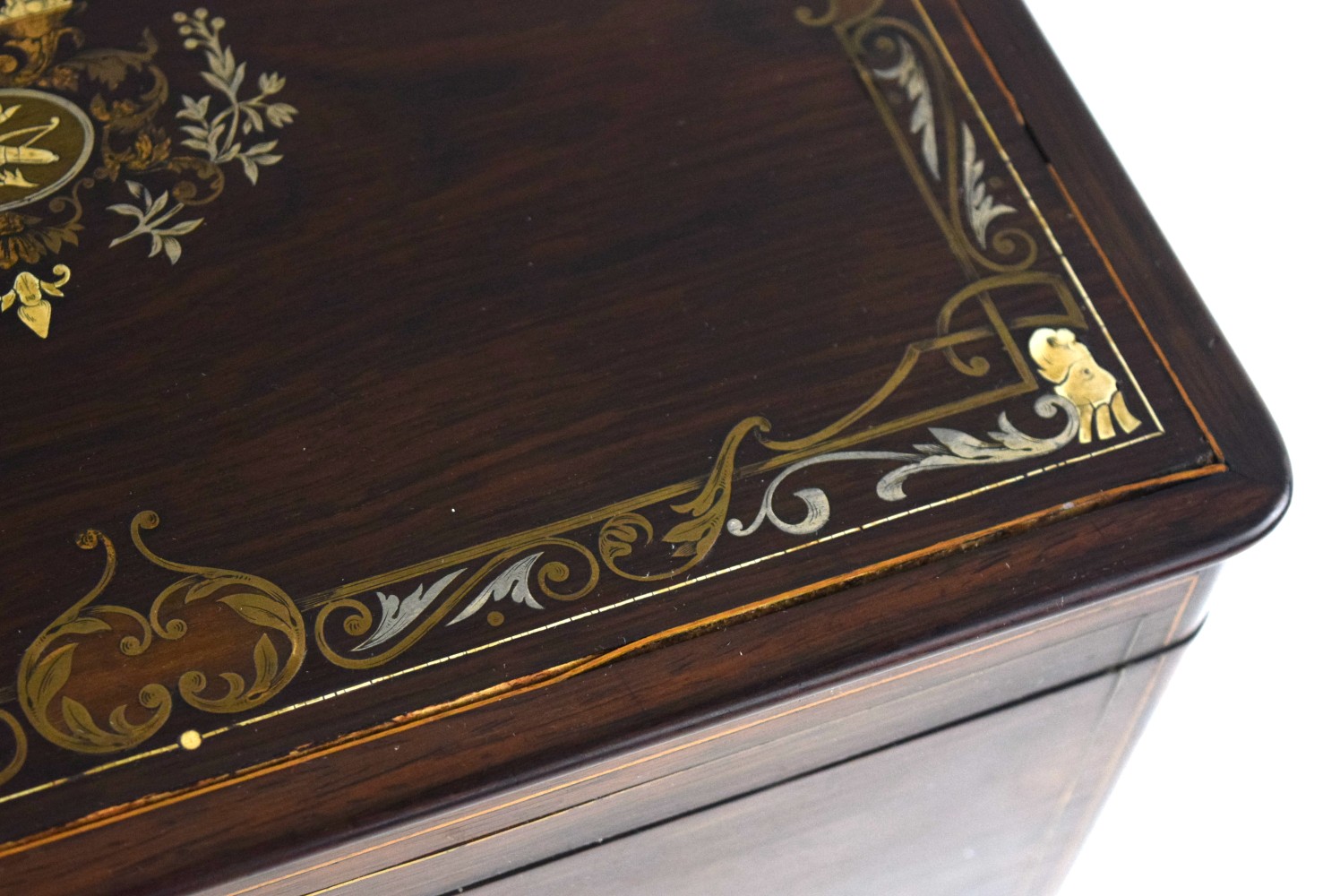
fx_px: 2794
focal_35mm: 75
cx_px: 670
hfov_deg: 27.0
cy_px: 448
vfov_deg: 18.2
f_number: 5.6
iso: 1600
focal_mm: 50
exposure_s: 1/2000
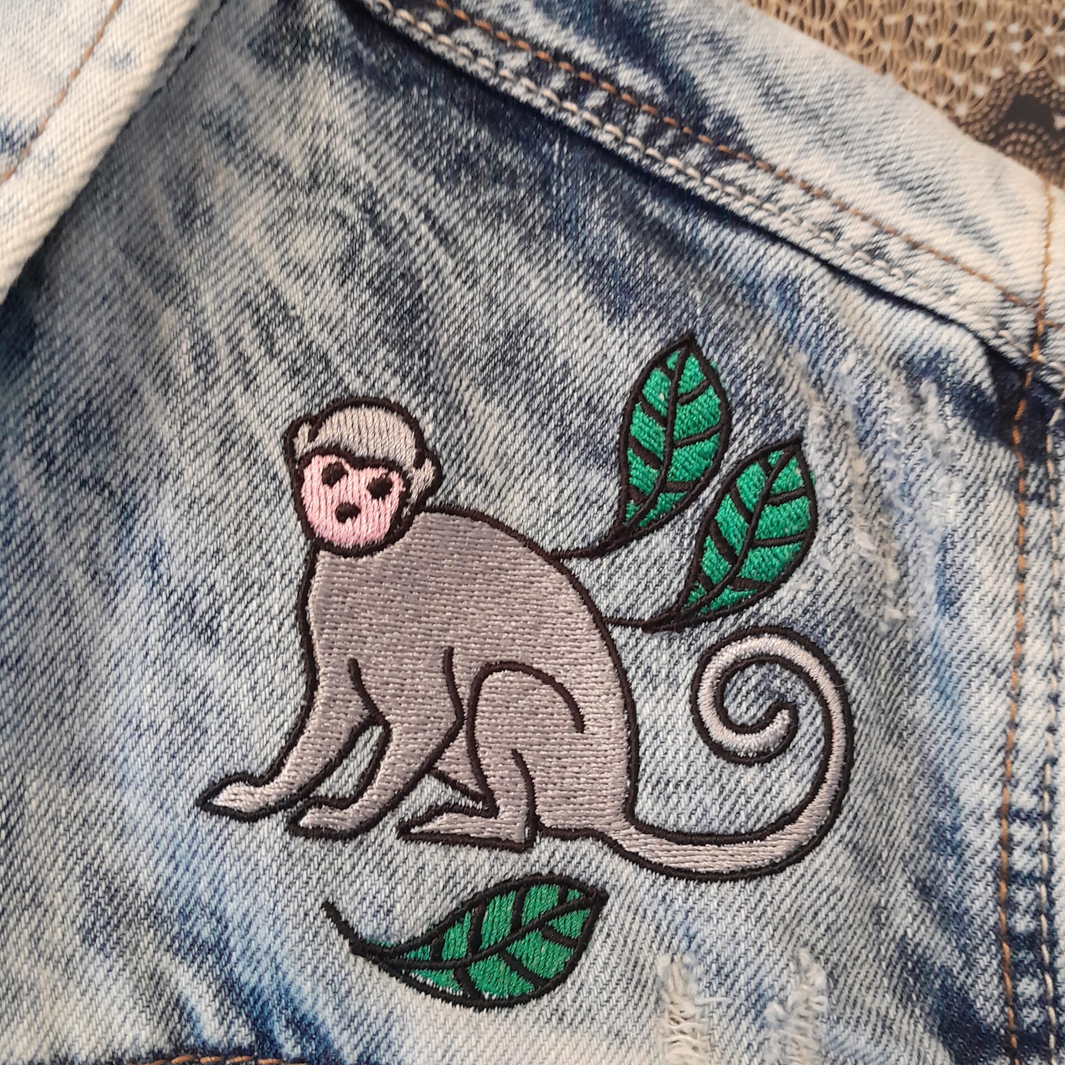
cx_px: 529
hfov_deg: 52.5
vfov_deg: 52.5
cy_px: 568
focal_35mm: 31
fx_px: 1079
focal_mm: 3.98
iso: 640
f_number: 1.8
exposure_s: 1/25
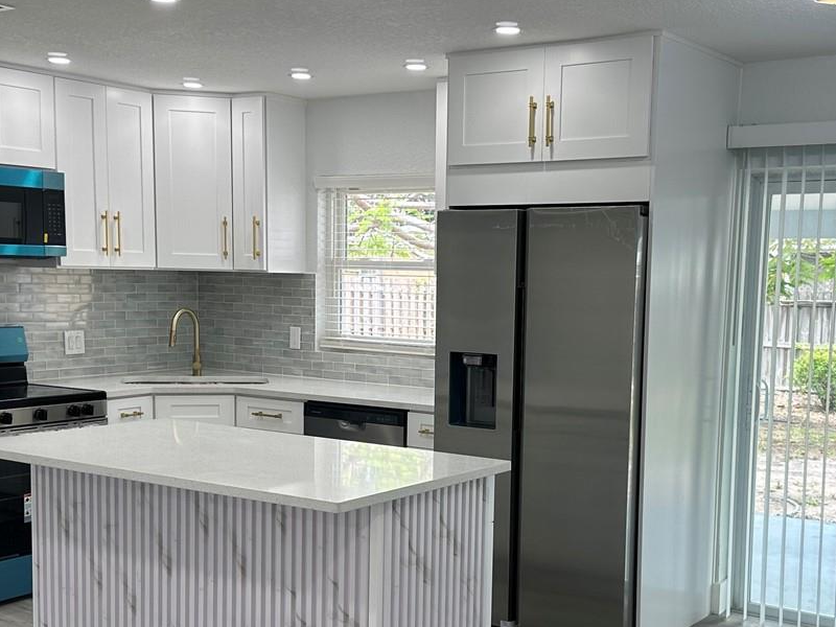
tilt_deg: -6.8
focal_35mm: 48
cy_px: 403
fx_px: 1159
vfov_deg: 30.1
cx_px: 450
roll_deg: -1.3
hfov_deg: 39.6
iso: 100
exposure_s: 1/134
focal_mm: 6.86
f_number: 1.78
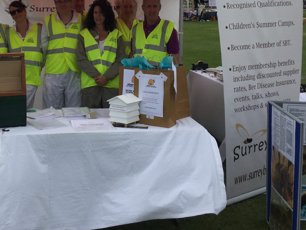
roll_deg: -0.1
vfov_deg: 27.4
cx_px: 74
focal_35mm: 52
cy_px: 40
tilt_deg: -3.2
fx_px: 460
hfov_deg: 35.9
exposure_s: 1/3597
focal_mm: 4.15
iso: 32
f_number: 2.2
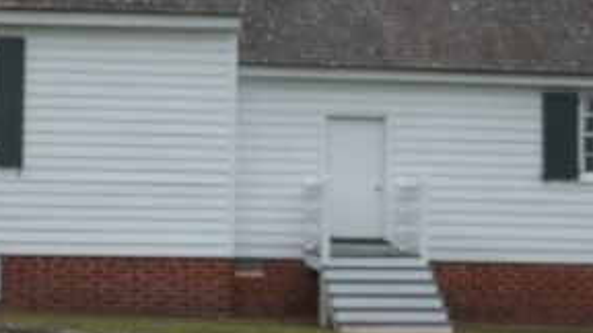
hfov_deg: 21.0
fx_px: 1572
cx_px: 86
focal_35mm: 100
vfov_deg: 12.1
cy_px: 150
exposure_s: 1/125
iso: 64
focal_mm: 5.9
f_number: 8
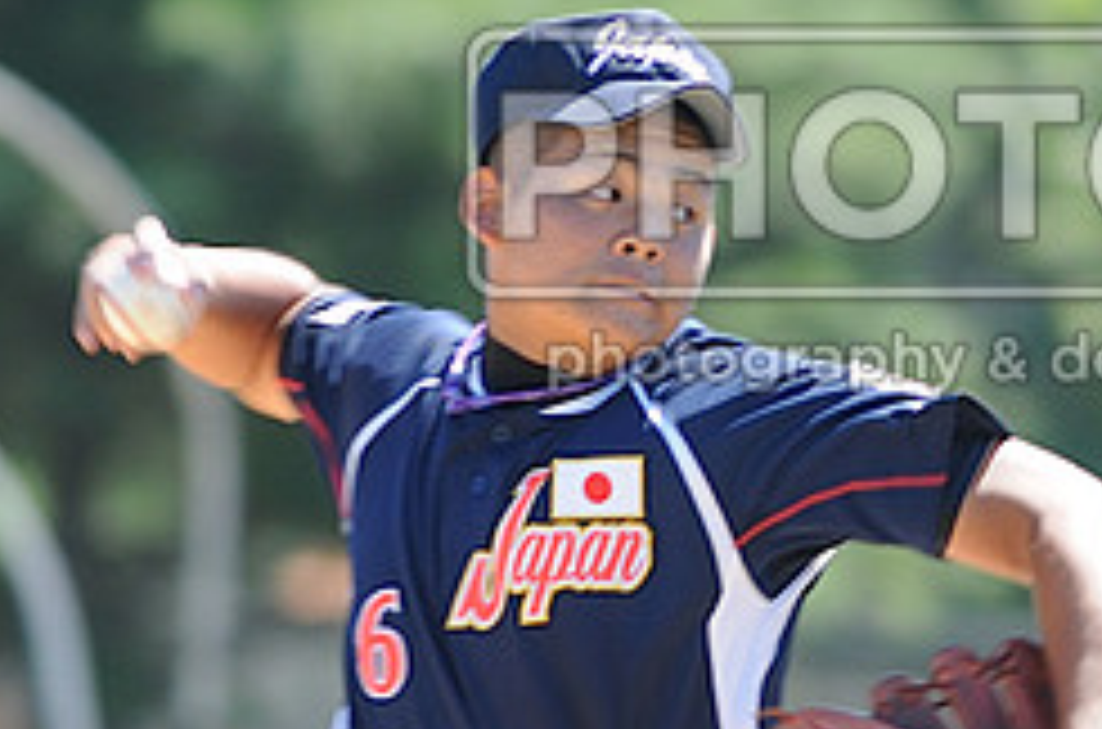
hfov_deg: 1.9
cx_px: 1003
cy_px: 196
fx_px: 32578
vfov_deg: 1.3
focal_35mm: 1067
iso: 200
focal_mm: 300
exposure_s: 1/400
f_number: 4
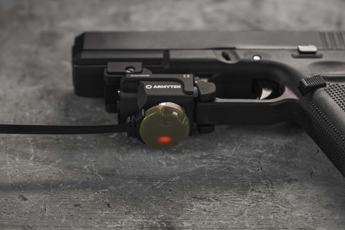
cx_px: 172
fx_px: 863
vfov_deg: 15.2
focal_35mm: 90
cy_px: 115
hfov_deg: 22.6
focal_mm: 90
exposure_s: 1/160
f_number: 5.6
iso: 1250
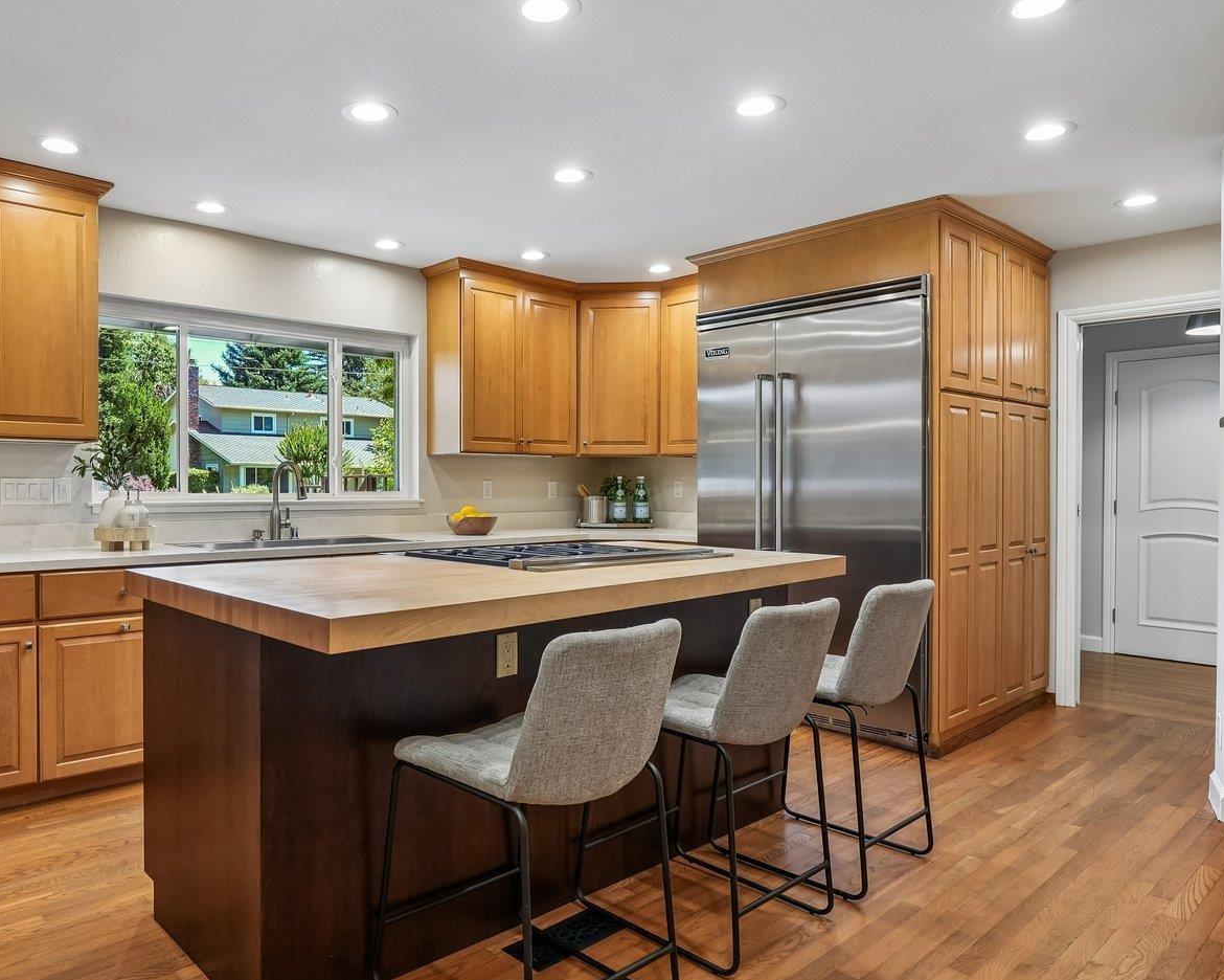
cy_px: 487
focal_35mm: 23
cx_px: 500
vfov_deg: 60.9
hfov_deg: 72.0
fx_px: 833
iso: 640
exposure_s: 1/20
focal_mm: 14
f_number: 8
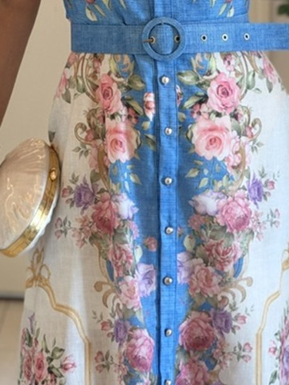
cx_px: 137
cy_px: 74
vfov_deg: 12.9
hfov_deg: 9.7
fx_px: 1705
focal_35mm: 153
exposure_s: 1/60
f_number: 1.78
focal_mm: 6.76
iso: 160
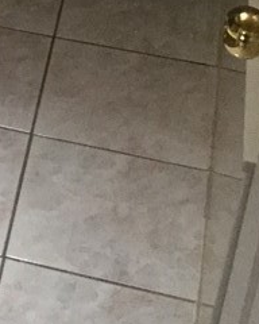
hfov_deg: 11.1
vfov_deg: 14.1
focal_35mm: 129
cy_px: -146
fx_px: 1236
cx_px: -219
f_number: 2.4
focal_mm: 3.3
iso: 125
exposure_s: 1/30
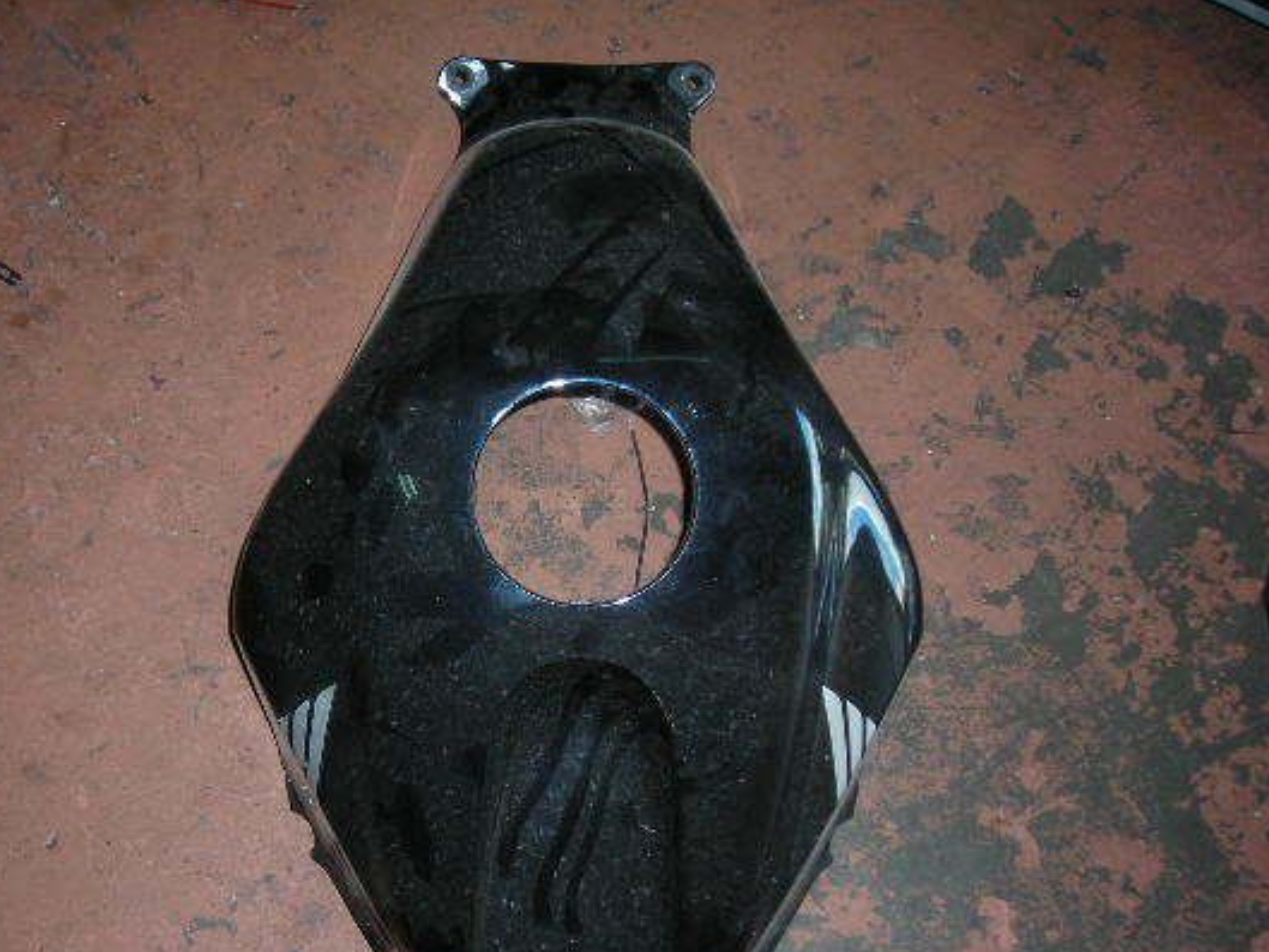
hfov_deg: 41.0
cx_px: 506
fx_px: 1687
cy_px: 554
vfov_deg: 31.5
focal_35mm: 46
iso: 82
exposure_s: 1/60.1
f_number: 3.2
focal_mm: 6.3
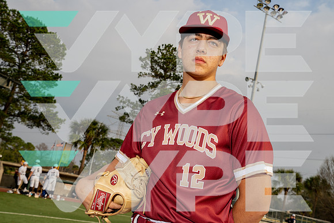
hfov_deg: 41.9
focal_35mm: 47
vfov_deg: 28.7
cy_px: 112
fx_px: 436
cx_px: 167
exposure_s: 1/250
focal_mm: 47
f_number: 11
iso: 250
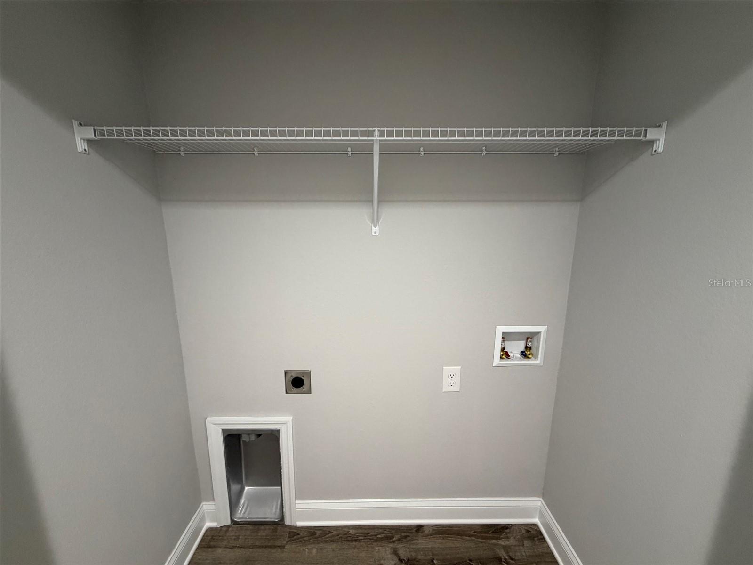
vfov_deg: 85.7
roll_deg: -0.2
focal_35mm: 14
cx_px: 376
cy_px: 282
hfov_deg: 102.1
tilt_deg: -12.2
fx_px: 305
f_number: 2.2
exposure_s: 1/60
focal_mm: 2.22
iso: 250
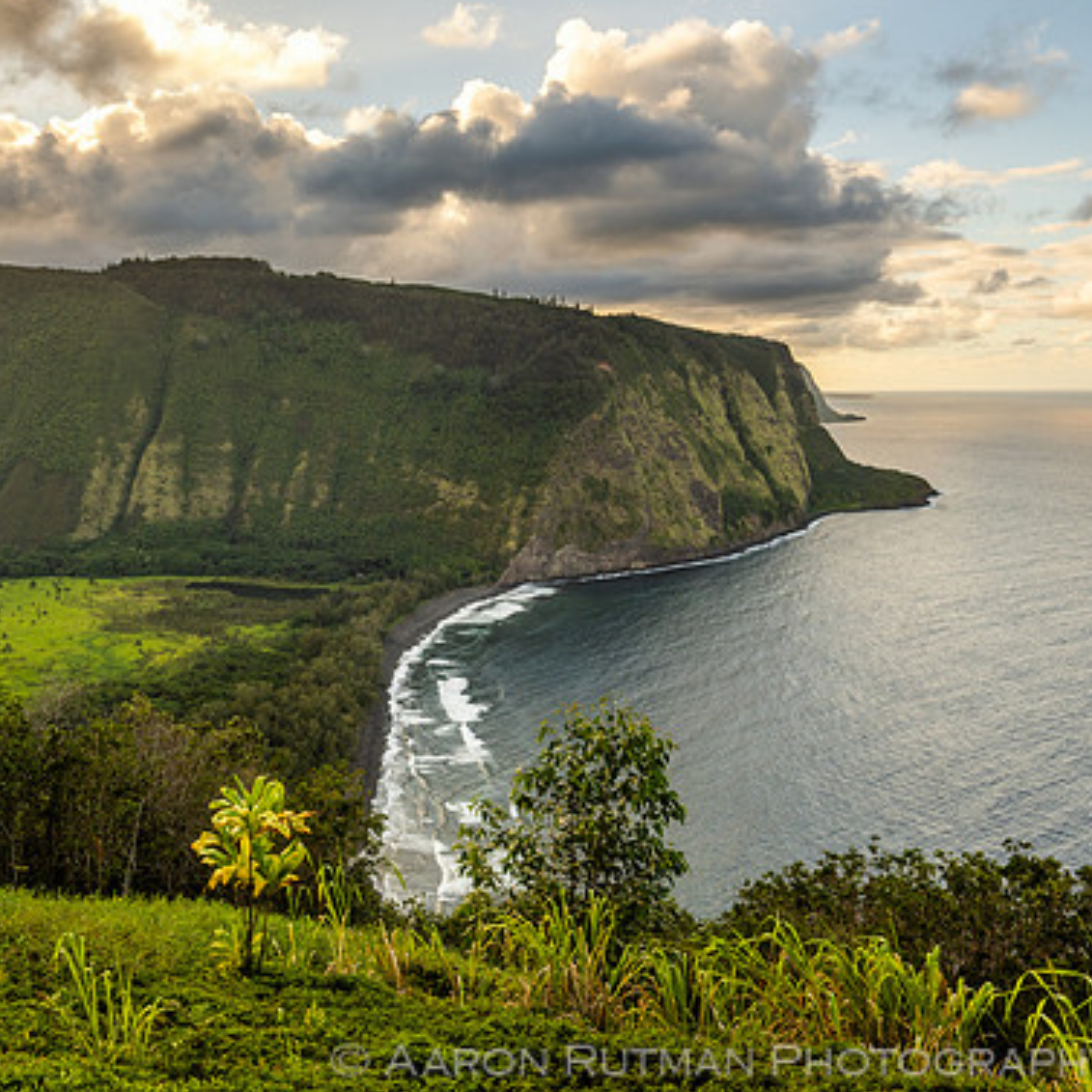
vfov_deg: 48.4
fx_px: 1213
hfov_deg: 47.2
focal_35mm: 34
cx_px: 319
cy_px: 540
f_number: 10
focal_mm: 26
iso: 125
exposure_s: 1/80
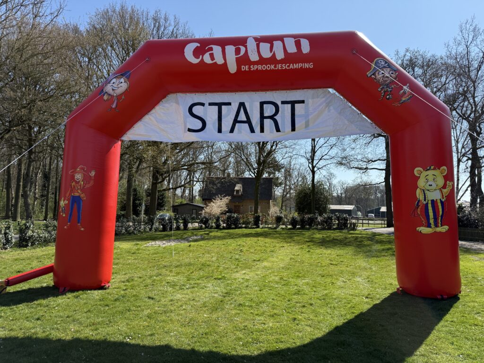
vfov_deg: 56.8
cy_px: 182
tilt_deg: +4.6
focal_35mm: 24
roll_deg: -2.0
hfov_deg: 71.6
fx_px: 336
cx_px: 242
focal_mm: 6.76
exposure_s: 1/3425
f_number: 1.78
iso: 100
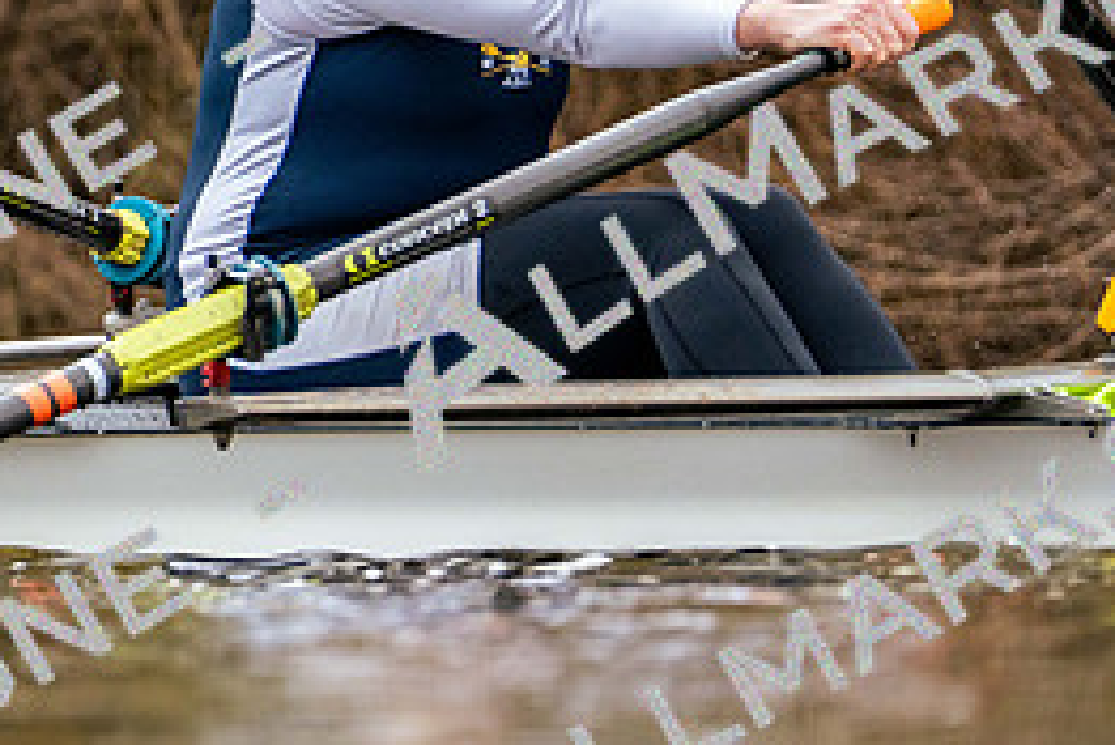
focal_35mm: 885
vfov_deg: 1.6
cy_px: 70
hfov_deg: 2.3
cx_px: 30
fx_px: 27424
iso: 2500
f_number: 6.3
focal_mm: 400
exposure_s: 1/2000
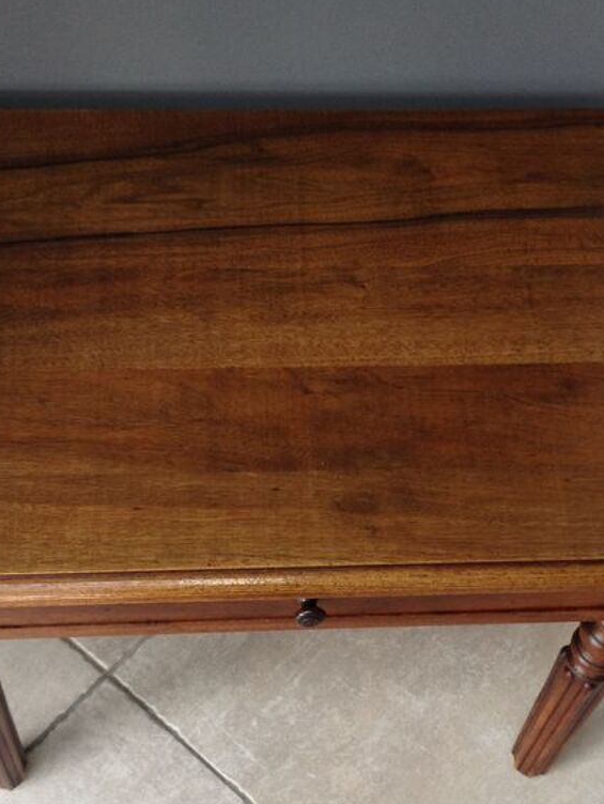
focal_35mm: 62
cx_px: 306
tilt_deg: -61.1
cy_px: 533
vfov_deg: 31.0
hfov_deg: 23.7
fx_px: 1441
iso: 50
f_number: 2.4
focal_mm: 4.28
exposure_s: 1/21
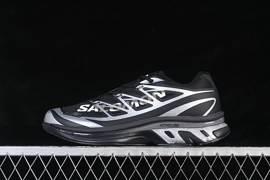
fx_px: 562
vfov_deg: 18.2
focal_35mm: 75
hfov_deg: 27.0
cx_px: 135
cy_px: 90
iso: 160
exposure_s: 1/60
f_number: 6.3
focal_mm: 50
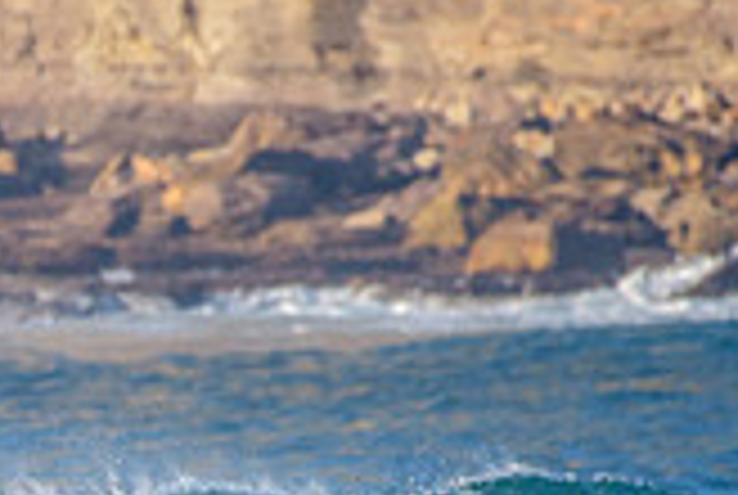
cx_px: -117
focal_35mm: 1765
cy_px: 628
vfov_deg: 0.8
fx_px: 36248
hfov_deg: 1.2
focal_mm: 500
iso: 450
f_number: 5.6
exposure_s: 1/2000
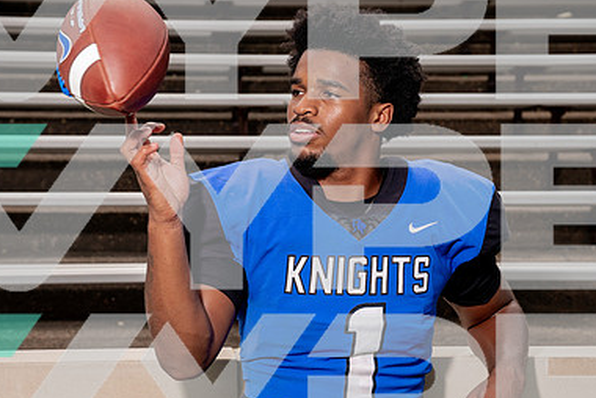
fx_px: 1557
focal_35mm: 94
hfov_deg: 21.7
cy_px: 208
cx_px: 282
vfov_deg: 14.6
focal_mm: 61
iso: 100
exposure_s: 1/800
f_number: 5.6
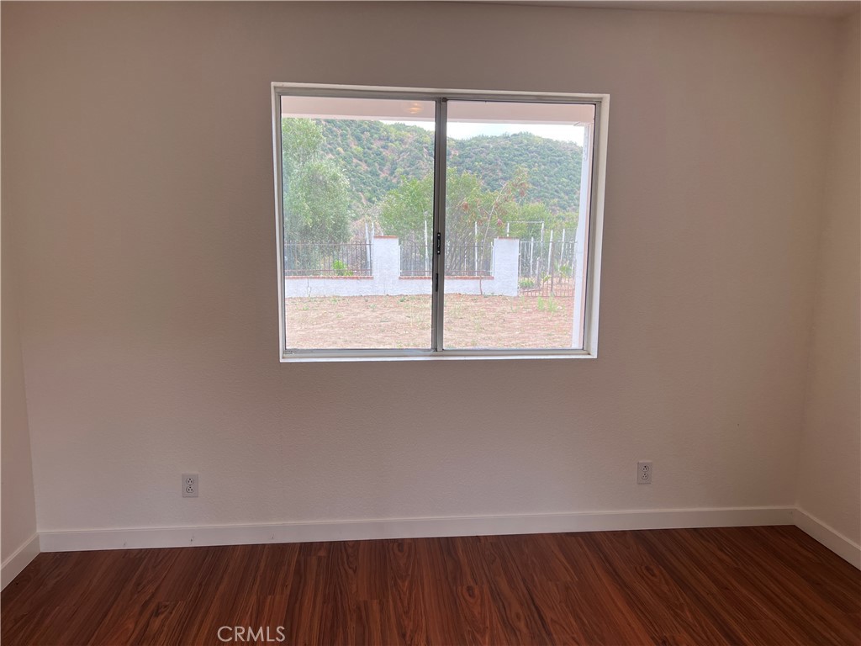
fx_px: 647
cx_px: 430
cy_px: 323
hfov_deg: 67.3
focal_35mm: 26
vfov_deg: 53.1
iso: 50
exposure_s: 1/427
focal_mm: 5.7
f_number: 1.5
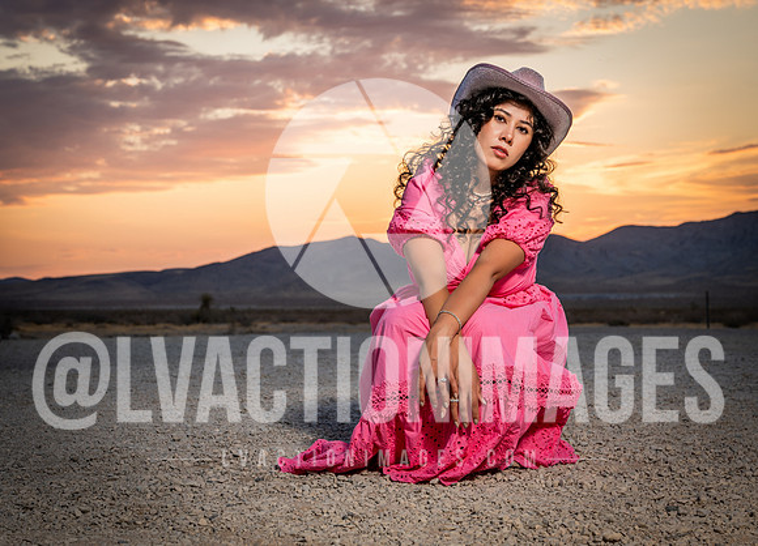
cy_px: 287
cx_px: 377
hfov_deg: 30.5
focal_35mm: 64
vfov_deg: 22.3
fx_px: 1388
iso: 160
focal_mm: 57
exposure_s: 1/50
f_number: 7.1
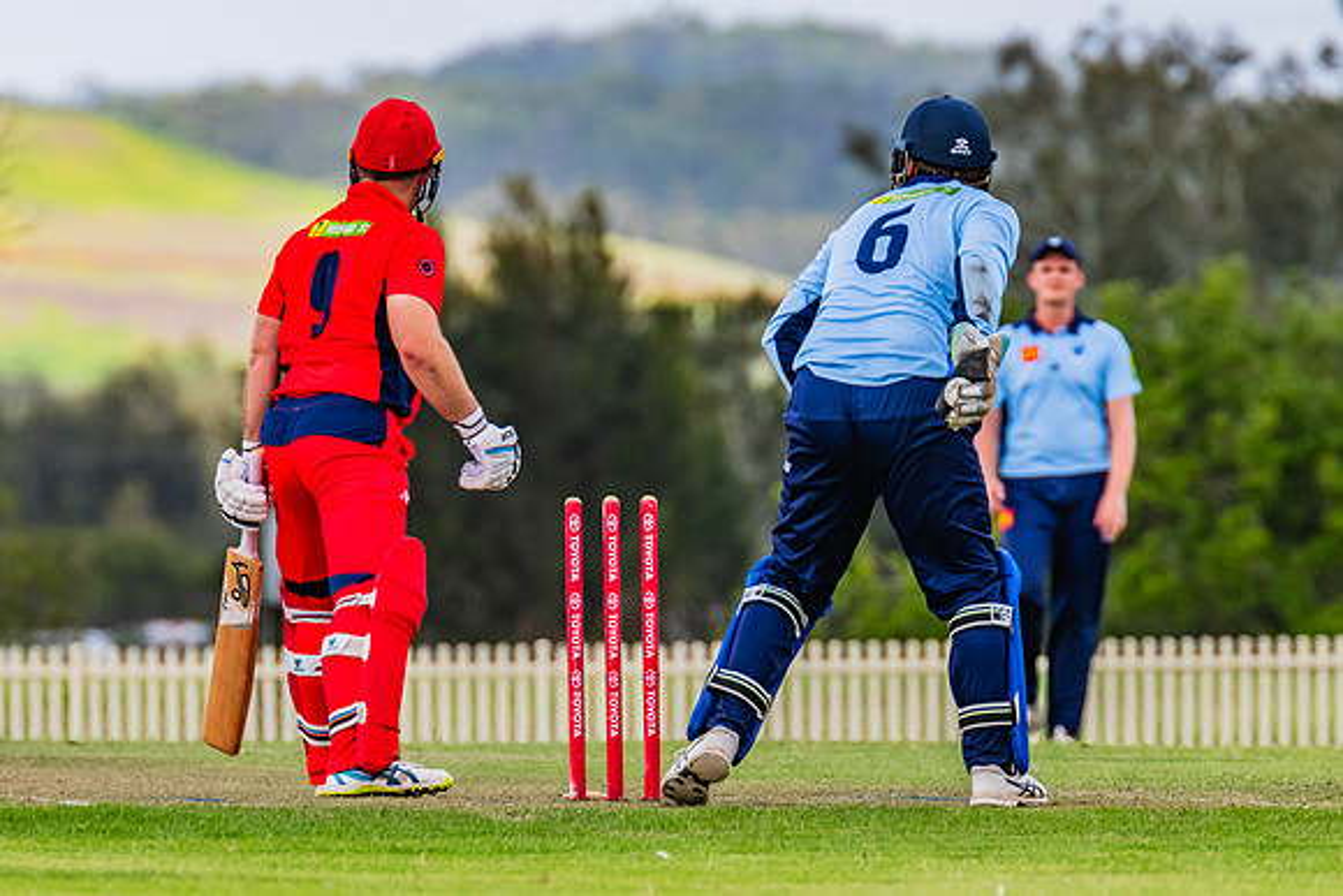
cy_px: 433
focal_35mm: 821
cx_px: 653
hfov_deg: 2.5
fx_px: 30644
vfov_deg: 1.7
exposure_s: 1/1250
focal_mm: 600
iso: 800
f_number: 10
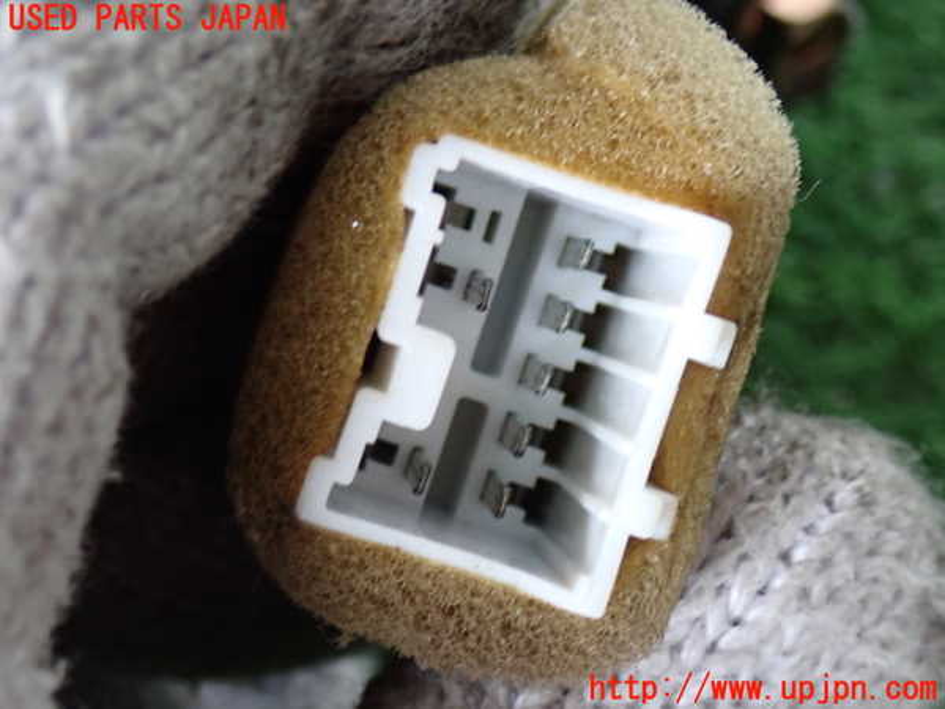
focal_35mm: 82
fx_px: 2239
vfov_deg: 18.0
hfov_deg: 23.8
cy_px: 354
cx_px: 472
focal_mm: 14.62
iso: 800
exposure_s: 1/25
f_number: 4.3
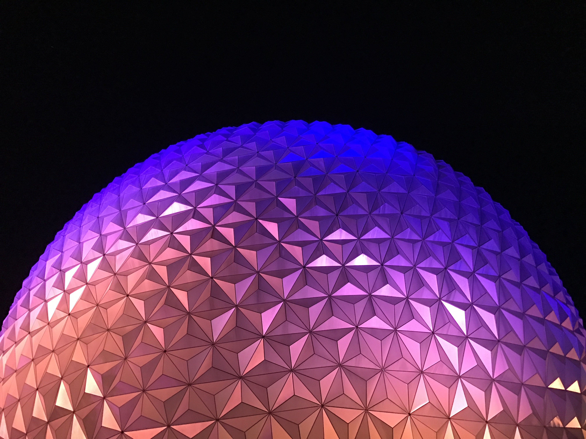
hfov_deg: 63.4
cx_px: 293
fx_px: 474
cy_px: 220
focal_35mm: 28
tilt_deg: +53.0
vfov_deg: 49.7
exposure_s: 1/5
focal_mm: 3.99
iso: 80
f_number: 1.8
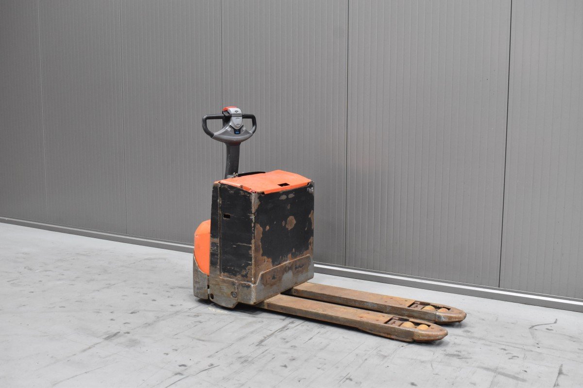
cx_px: 292
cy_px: 194
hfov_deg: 51.3
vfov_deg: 35.5
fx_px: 607
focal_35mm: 38
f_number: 5.6
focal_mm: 25
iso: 1600
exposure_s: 1/30
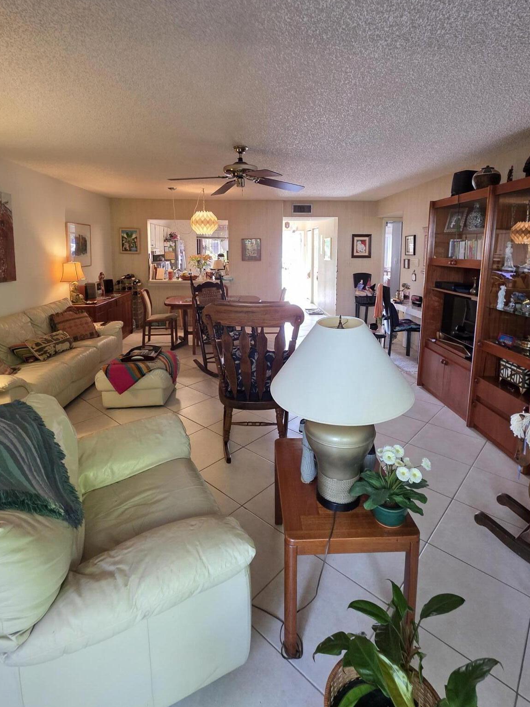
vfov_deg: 90.2
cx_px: 261
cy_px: 294
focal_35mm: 17
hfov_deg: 74.7
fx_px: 347
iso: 250
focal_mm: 2.2
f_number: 1.9
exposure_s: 1/60
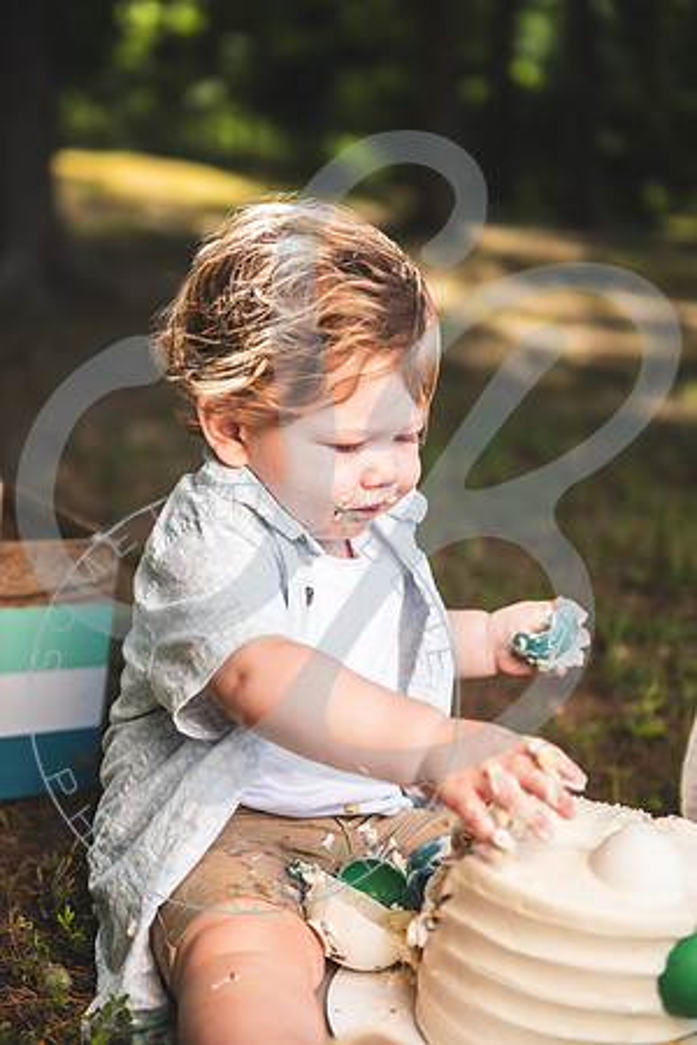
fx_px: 1684
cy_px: 522
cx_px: 348
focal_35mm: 58
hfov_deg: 23.4
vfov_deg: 34.5
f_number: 2.8
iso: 100
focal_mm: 58
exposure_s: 1/800
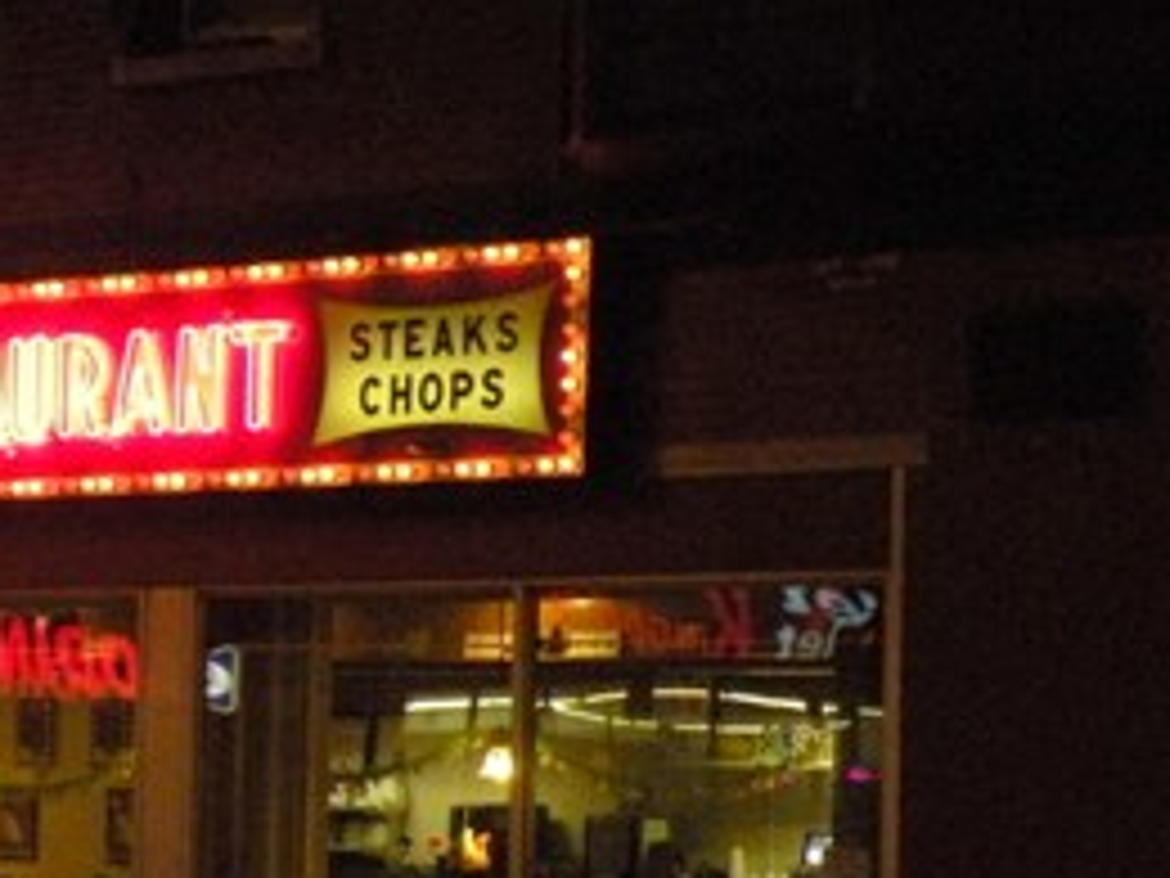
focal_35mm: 165
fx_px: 5577
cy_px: 716
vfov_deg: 9.0
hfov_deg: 11.8
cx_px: -162
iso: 400
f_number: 3.5
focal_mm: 11.9
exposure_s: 1/60
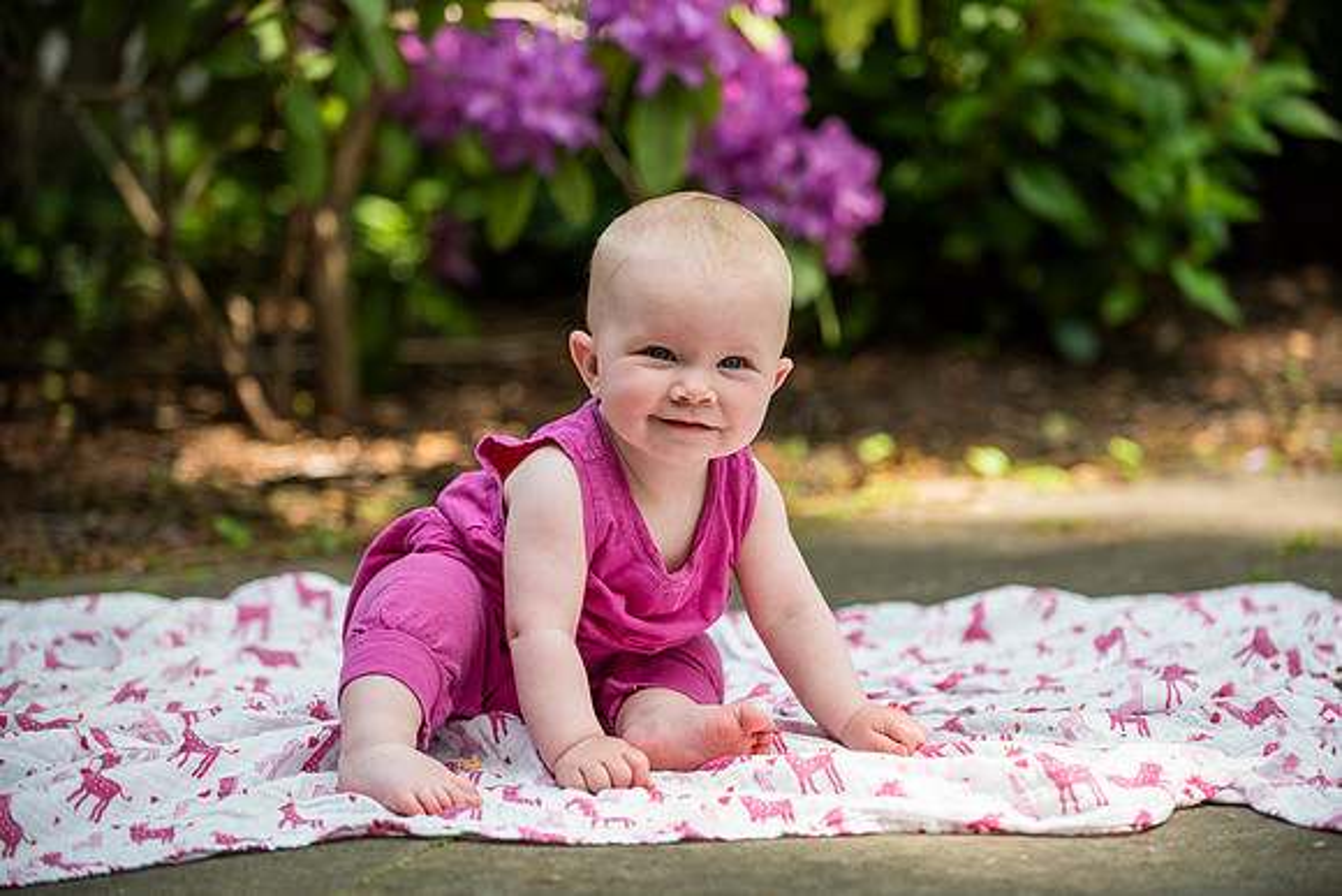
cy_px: 460
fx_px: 4294
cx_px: 702
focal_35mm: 115
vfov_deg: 11.9
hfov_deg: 17.8
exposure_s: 1/1600
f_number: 2.8
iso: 400
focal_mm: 110
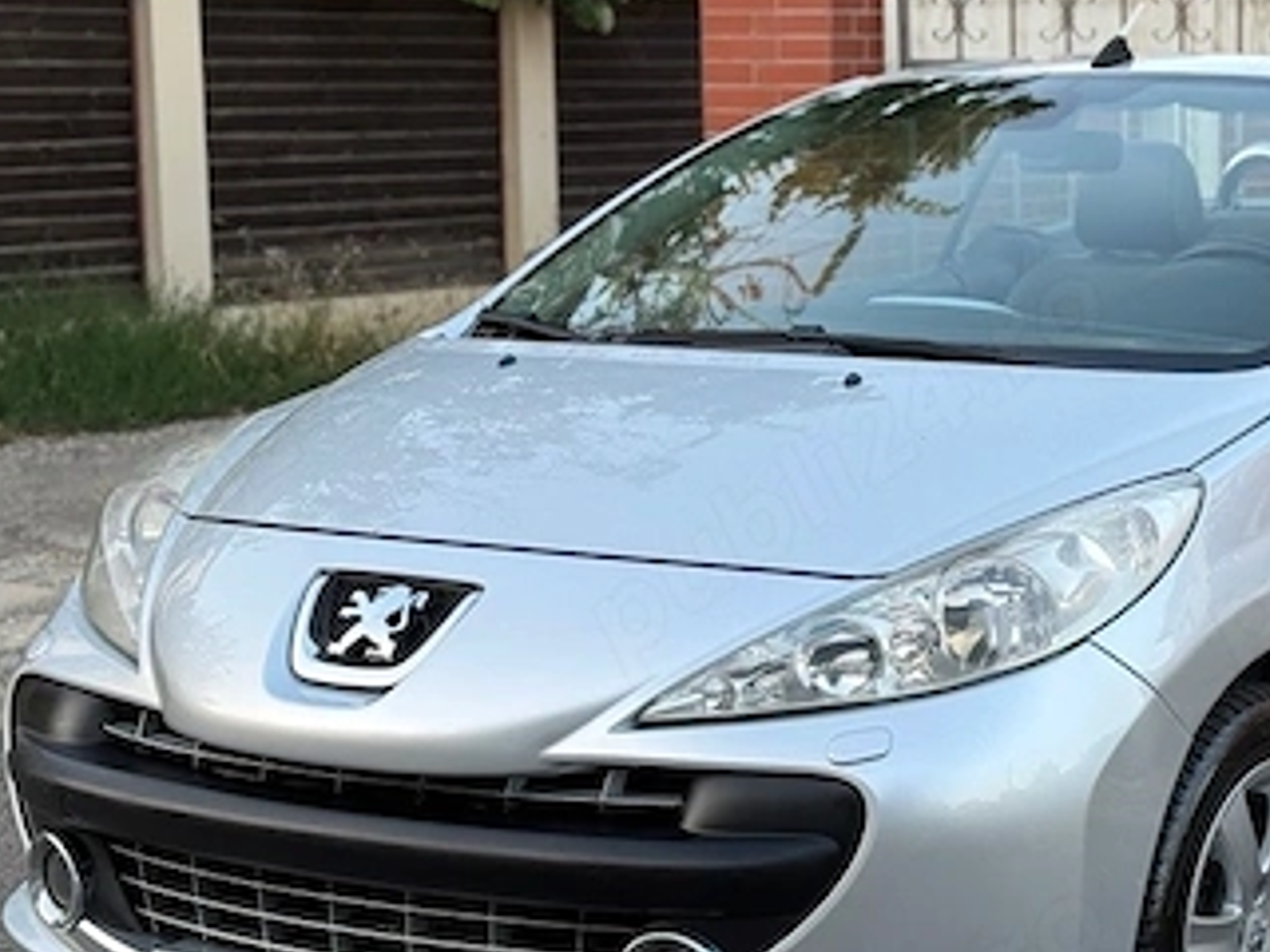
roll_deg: +0.1
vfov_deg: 16.4
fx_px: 3302
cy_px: 484
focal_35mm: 90
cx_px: 1004
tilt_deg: -7.6
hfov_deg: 21.5
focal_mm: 6.76
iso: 50
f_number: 1.78
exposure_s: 1/122
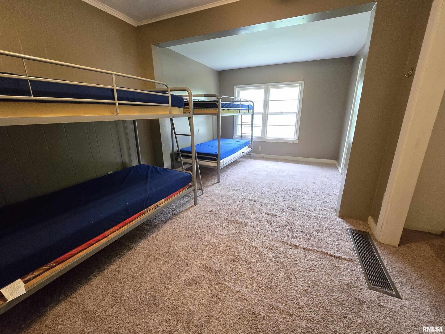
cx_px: 222
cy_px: 167
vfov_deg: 89.9
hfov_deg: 106.2
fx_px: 167
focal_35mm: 13
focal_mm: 2.2
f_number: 2.2
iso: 1250
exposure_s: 1/60
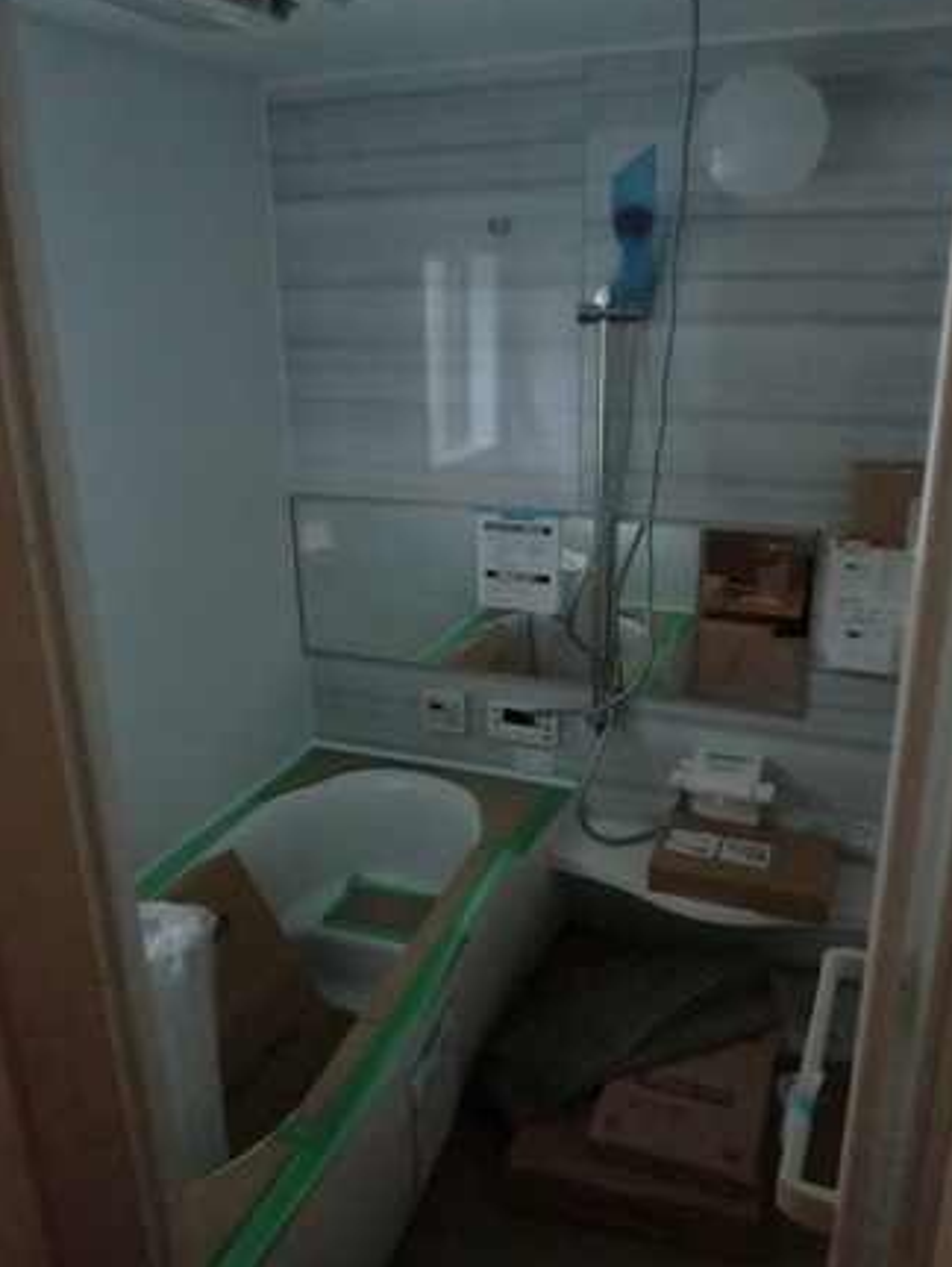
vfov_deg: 65.3
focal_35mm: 27
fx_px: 989
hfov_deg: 51.4
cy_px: 614
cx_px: 488
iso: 800
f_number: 2.8
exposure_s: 1/20
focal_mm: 4.7
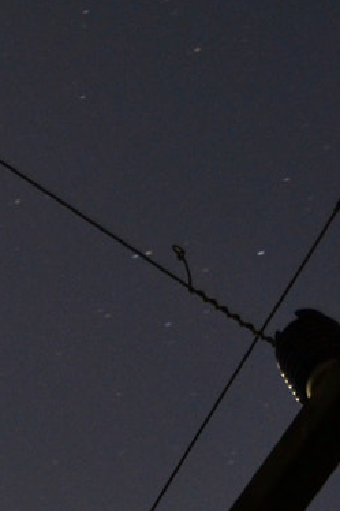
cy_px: 1055
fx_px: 3460
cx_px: -174
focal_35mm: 244
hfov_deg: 5.6
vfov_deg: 8.0
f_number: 4.8
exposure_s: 20
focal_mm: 38
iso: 800
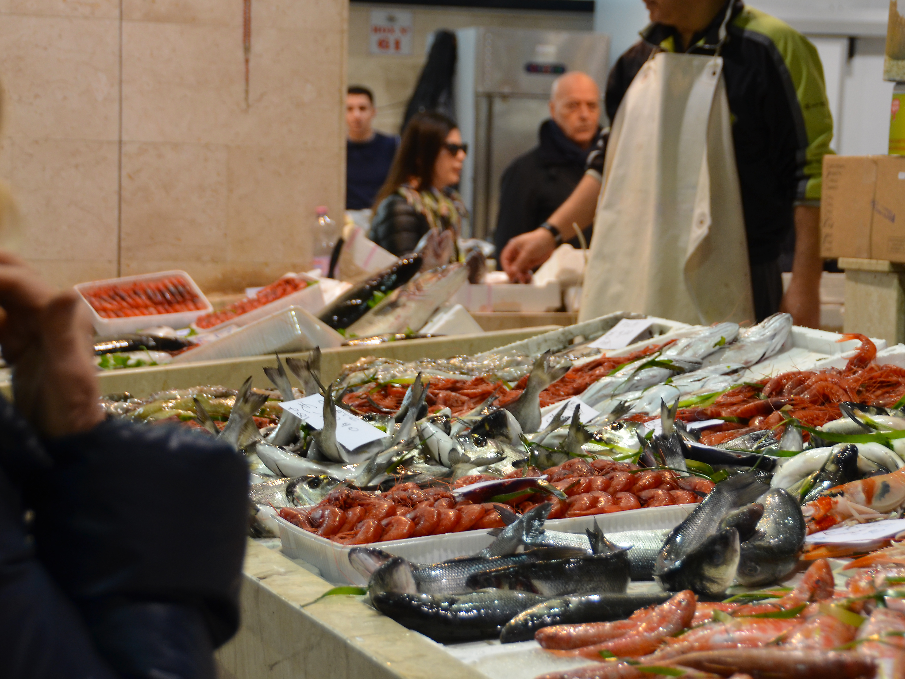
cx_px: 424
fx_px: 2405
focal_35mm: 92
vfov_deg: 16.1
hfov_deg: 21.3
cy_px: 297
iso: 400
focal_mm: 50
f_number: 4.8
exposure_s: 1/80
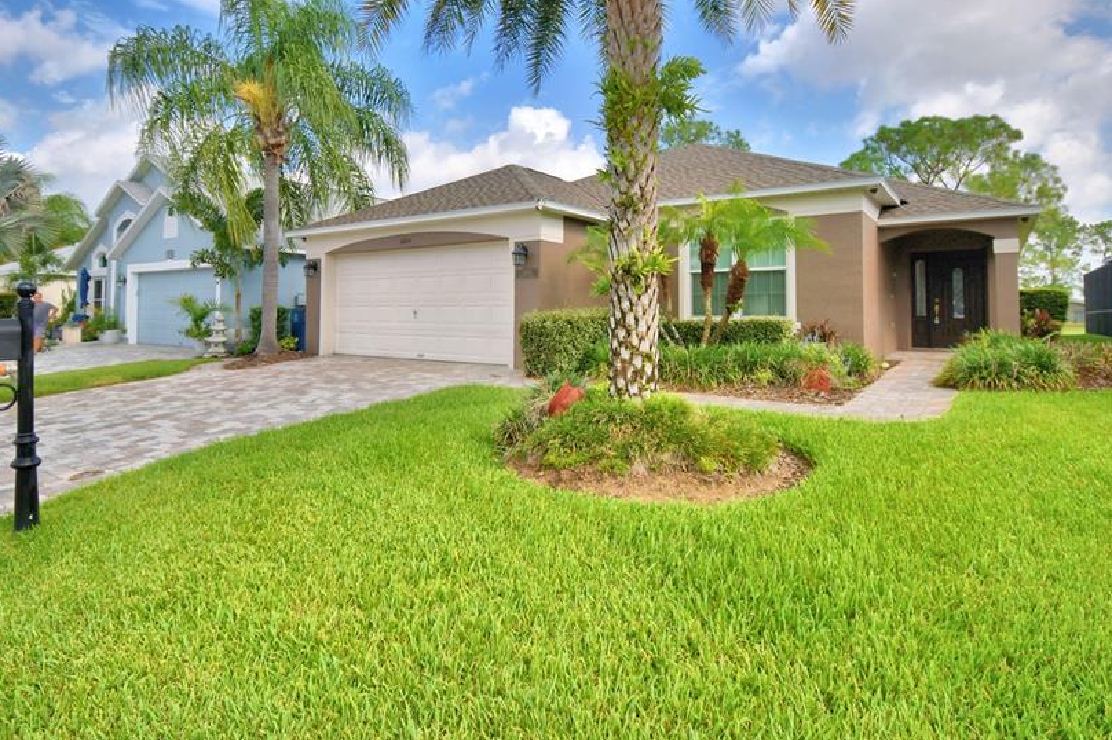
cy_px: 294
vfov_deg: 63.9
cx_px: 577
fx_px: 587
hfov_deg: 86.9
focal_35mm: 19
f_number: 4.5
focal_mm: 10
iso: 100
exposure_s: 1/800
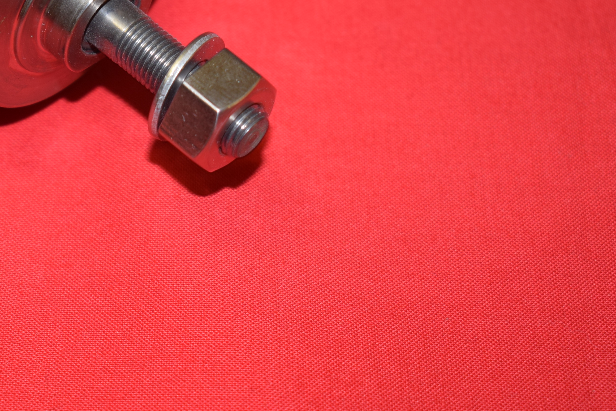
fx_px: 1591
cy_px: 48
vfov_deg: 14.6
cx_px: 102
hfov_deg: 21.6
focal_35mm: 93
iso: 160
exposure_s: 1/25
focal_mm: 32
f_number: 5
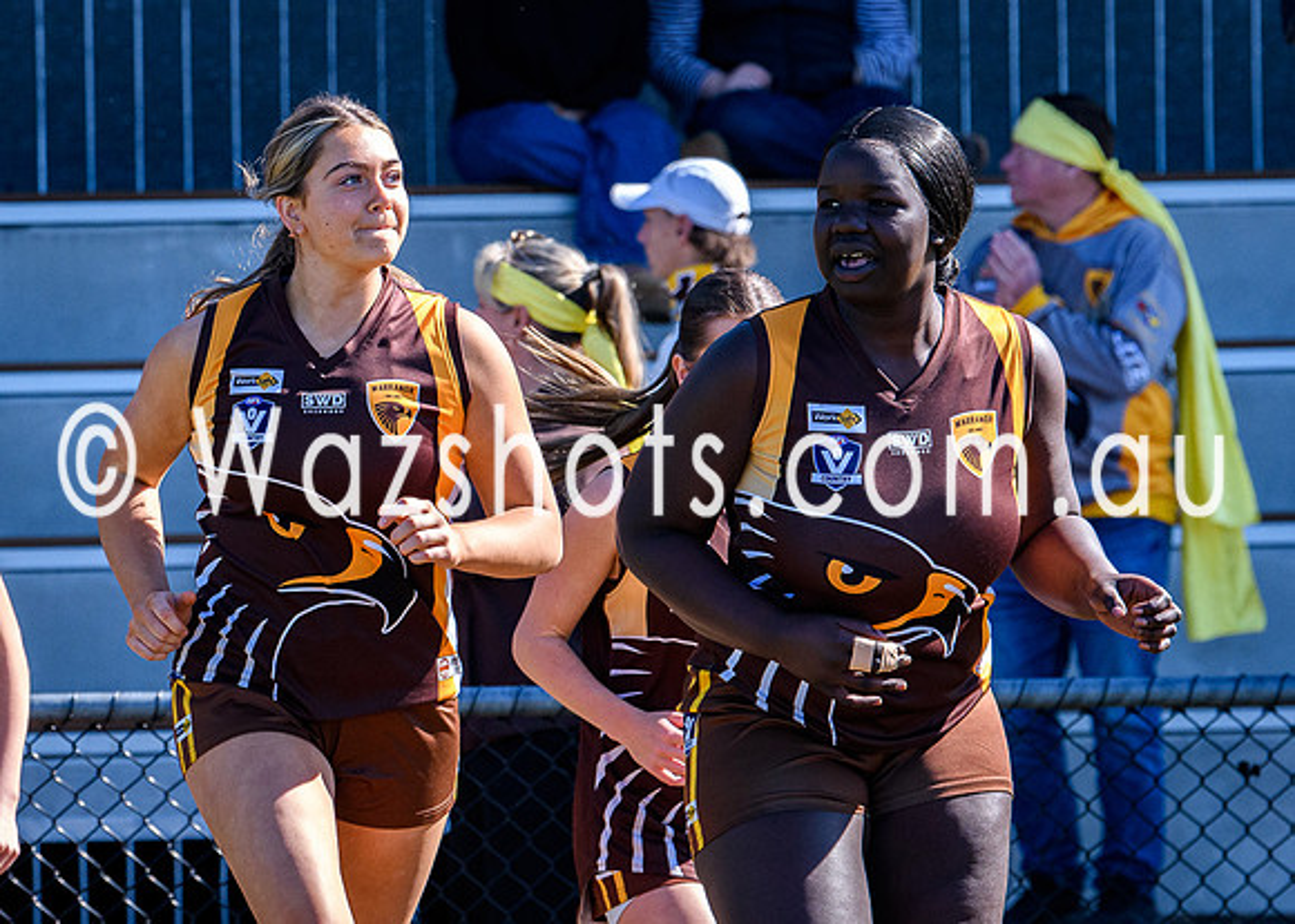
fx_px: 14391
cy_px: 437
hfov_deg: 5.1
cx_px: 310
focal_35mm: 391
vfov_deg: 3.7
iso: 900
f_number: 5.6
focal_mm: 160
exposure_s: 1/1600
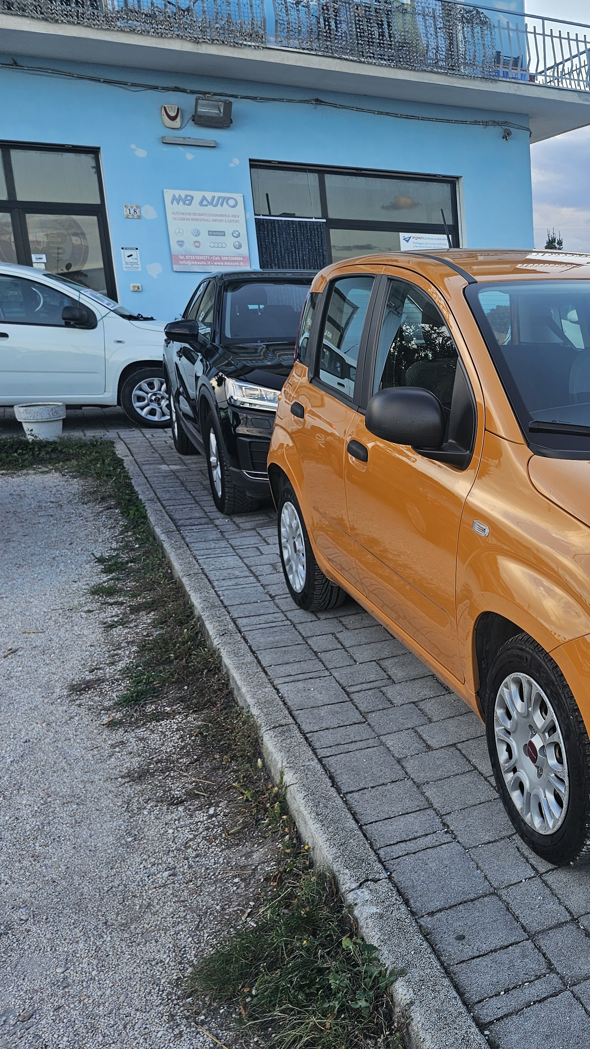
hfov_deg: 29.7
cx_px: 710
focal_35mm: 34
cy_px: 528
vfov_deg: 58.0
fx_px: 946
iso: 12
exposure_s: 1/100
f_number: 1.7
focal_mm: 6.3
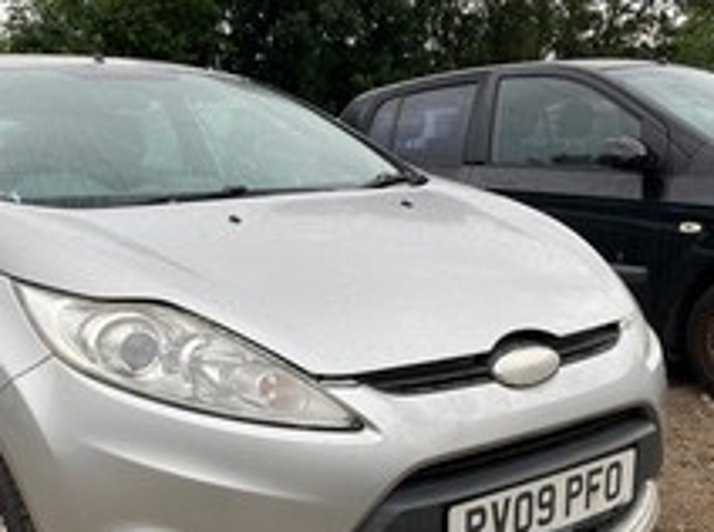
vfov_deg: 33.1
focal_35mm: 43
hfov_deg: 43.3
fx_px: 885
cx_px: 239
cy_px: 360
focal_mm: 4.25
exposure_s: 1/510
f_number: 1.8
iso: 32
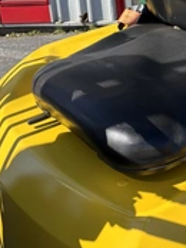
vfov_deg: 31.2
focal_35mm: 60
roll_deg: +1.4
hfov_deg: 23.1
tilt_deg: -18.6
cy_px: 42
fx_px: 429
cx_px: 200
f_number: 1.6
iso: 64
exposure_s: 1/2451
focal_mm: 5.96
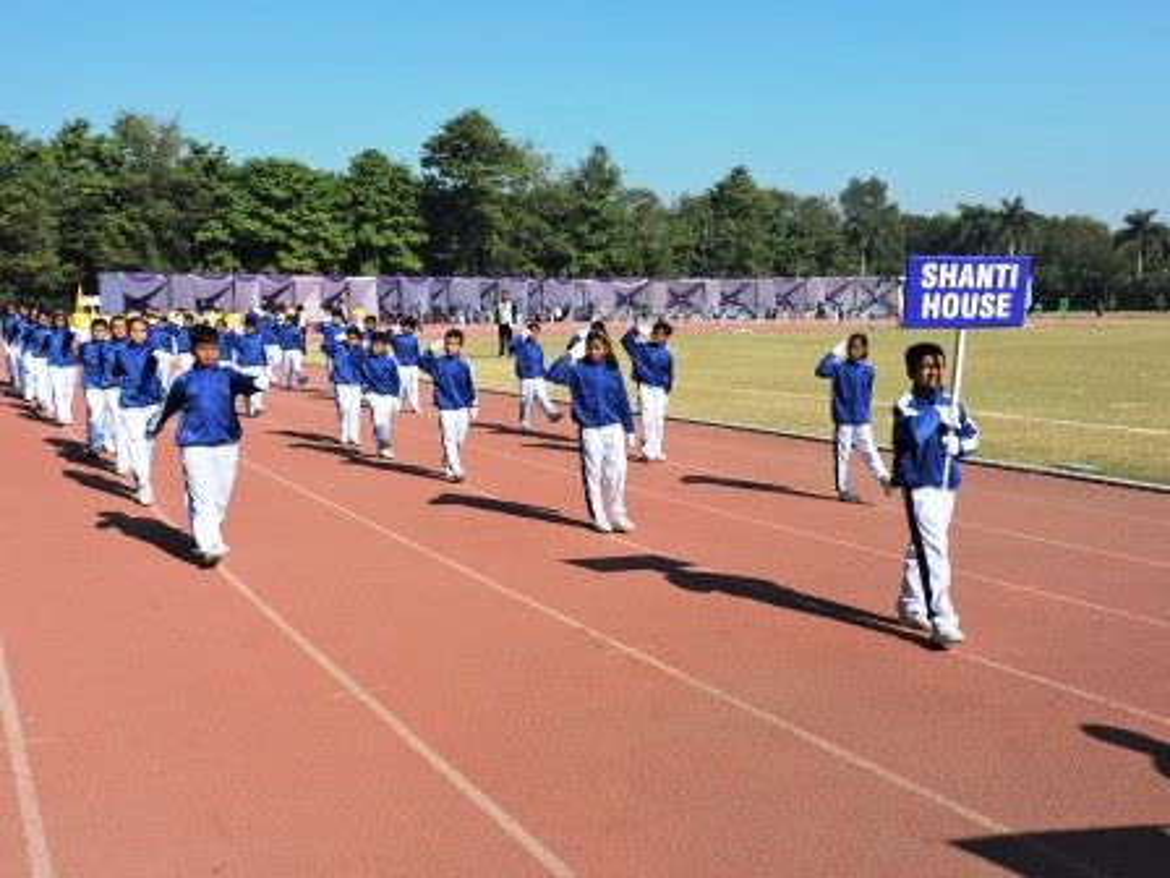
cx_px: 585
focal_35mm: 35
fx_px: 1183
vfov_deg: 40.7
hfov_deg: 52.6
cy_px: 439
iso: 100
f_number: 3.6
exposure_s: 1/1250
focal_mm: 6.2
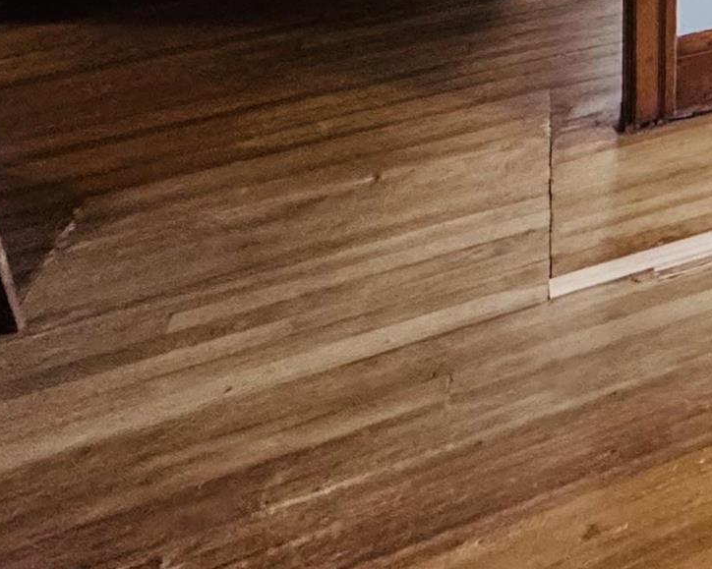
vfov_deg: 18.6
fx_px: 1222
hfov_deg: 20.9
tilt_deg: -0.2
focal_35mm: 58
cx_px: 1313
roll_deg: -0.6
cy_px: -524
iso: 250
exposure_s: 1/60
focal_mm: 2.22
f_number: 2.2
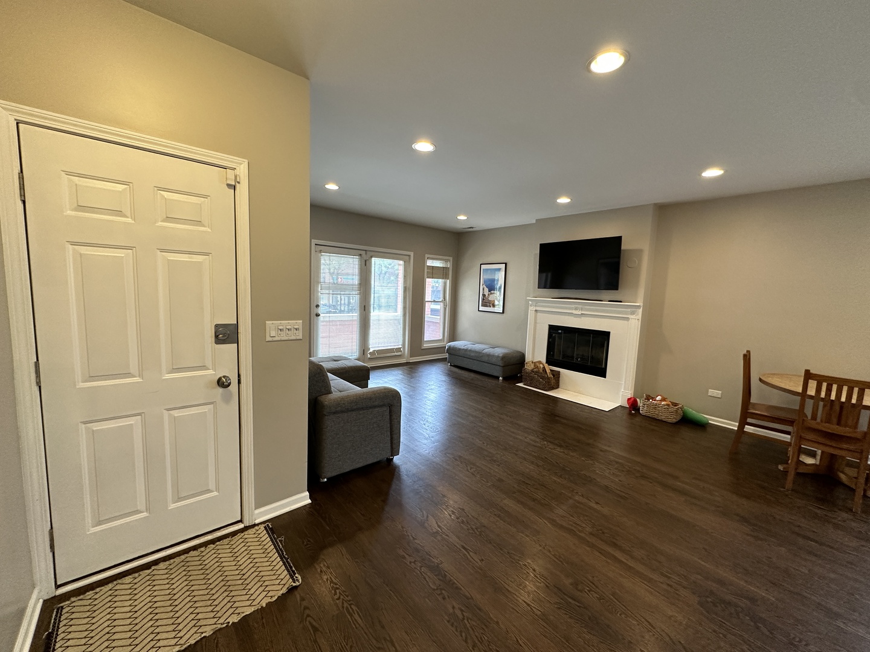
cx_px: 435
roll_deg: -2.5
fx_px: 352
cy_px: 326
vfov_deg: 85.7
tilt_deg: -6.5
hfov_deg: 102.1
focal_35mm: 14
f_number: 2.2
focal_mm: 2.22
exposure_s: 1/120
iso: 200
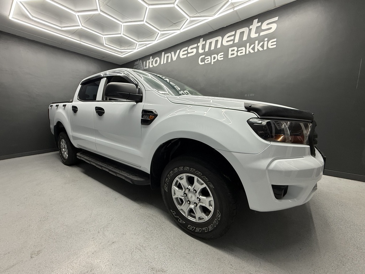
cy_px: 137
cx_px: 182
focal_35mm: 14
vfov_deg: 85.7
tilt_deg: -8.1
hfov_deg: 102.1
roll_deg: +0.4
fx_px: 148
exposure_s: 1/100
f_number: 2.2
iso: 160
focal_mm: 2.22
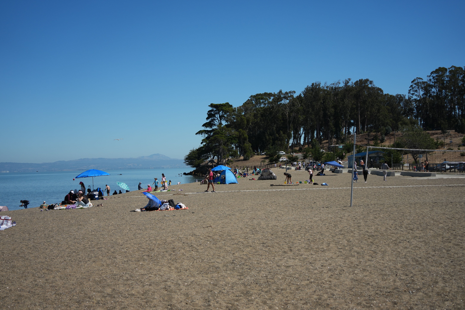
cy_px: 155
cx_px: 232
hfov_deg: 39.6
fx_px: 646
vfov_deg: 27.0
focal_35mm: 50
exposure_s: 1/3200
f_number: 4.5
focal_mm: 50
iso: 320
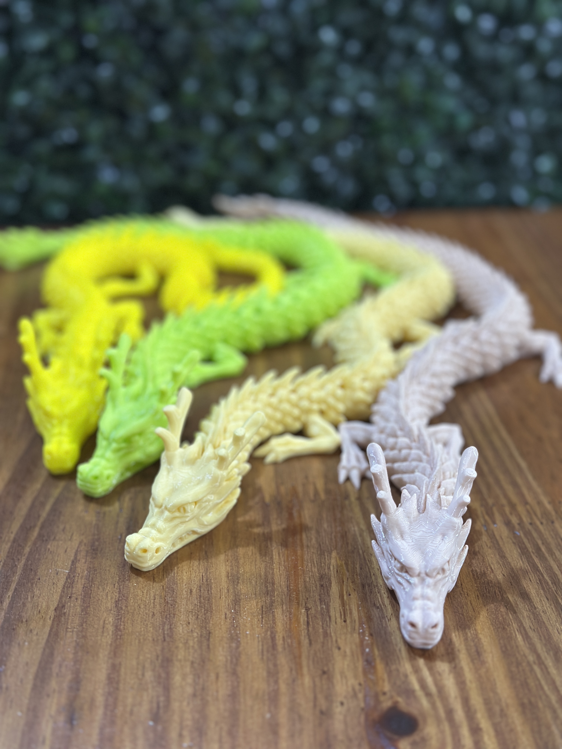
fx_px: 1039
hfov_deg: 30.3
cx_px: 281
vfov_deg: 39.7
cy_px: 374
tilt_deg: -29.4
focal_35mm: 48
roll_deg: -0.5
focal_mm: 6.86
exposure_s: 1/50
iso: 320
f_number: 1.78
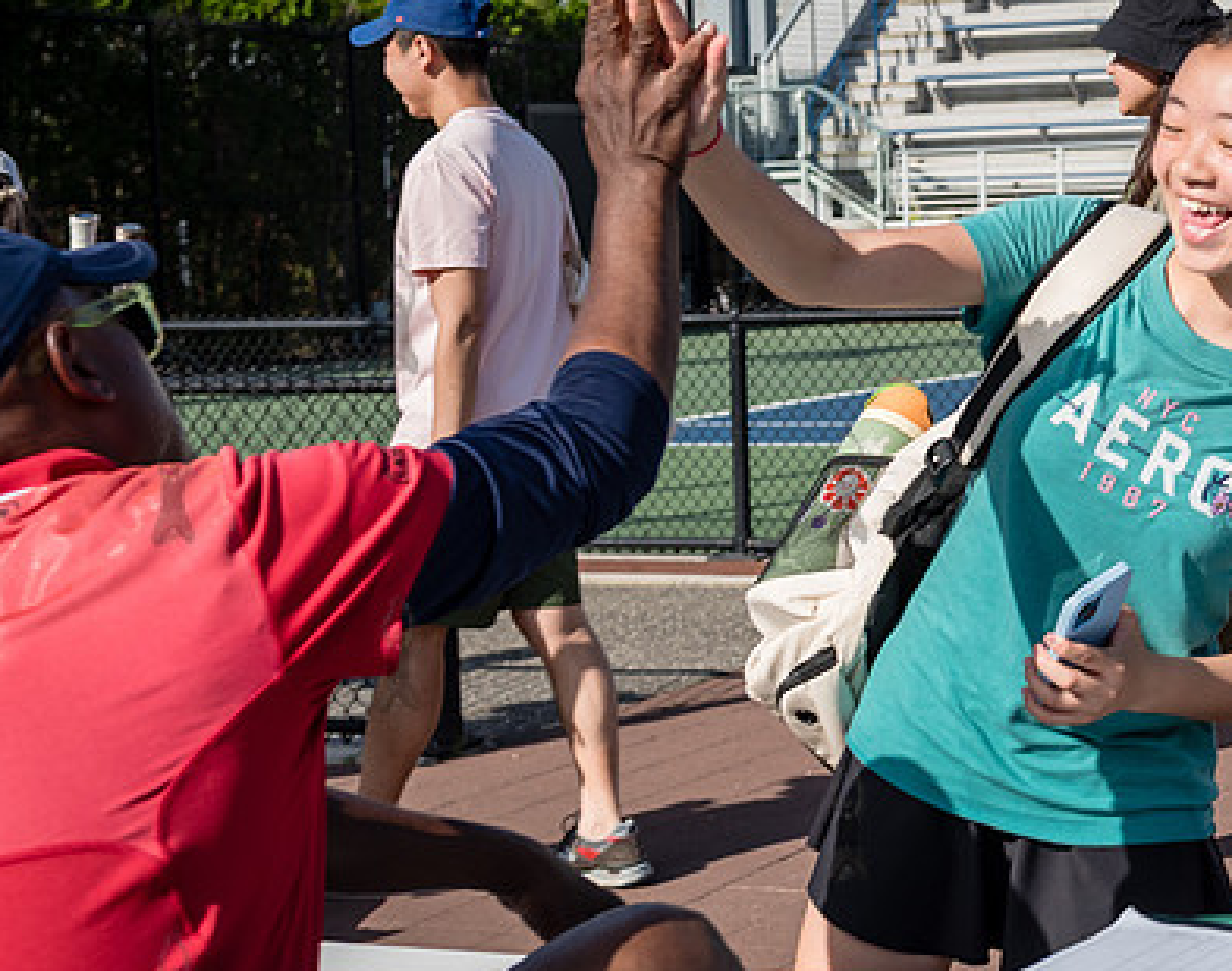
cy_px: 362
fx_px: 3299
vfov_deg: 16.7
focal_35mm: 91
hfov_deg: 20.6
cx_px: 1183
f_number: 5
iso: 200
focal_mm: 48
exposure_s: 1/1000
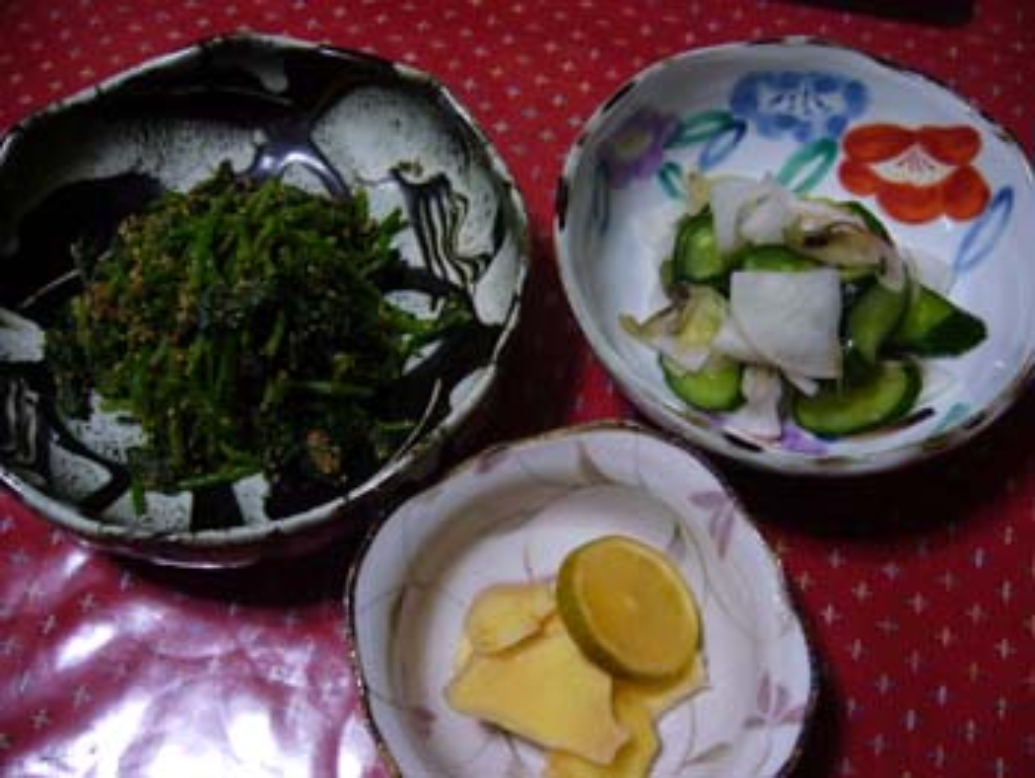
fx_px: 1047
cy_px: 389
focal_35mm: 35
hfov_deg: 52.6
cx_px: 518
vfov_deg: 40.7
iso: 200
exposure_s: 1/20
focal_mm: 5.8
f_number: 2.8
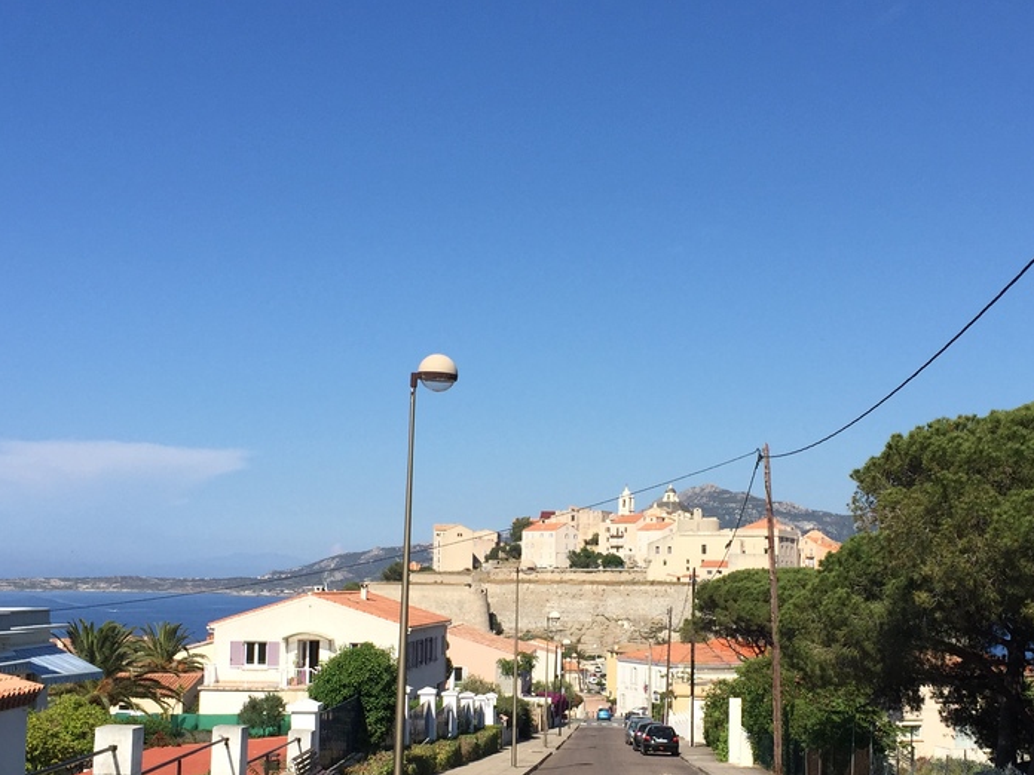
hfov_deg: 38.1
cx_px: 569
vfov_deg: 28.9
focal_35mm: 50
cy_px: 517
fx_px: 1494
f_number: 2.2
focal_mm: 4.15
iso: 32
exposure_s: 1/2475
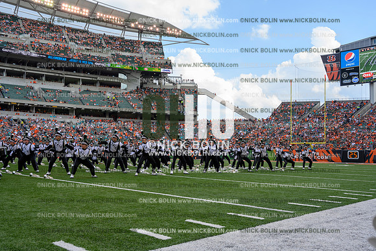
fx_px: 360
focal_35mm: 34
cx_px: 188
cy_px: 126
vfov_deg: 38.4
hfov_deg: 55.1
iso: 80
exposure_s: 1/100
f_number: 7.1
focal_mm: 34.5
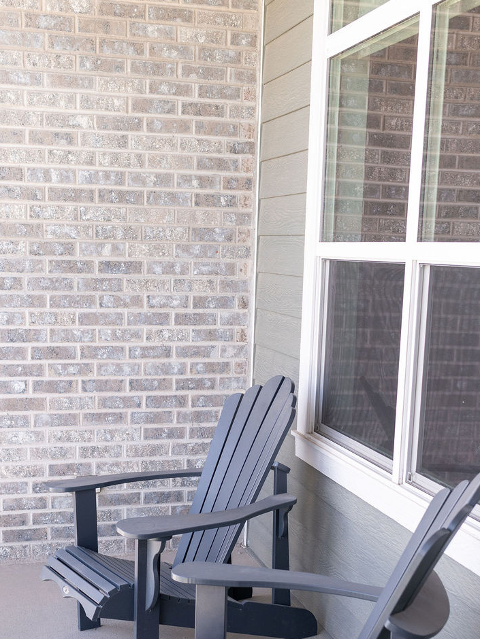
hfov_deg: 26.6
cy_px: 447
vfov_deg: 34.5
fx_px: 1017
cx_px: 254
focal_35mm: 55
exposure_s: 1/250
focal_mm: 35
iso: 125
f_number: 4.5
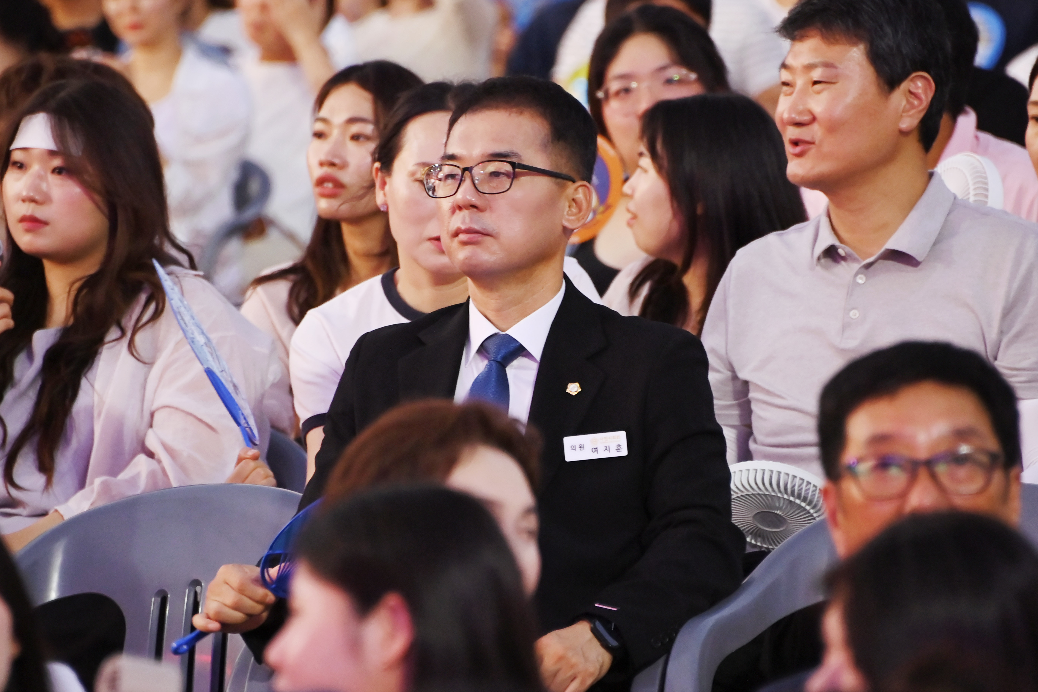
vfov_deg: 4.6
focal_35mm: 300
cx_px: 519
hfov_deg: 6.9
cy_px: 346
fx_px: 8649
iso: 3200
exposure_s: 1/250
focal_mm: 300
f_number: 5.6
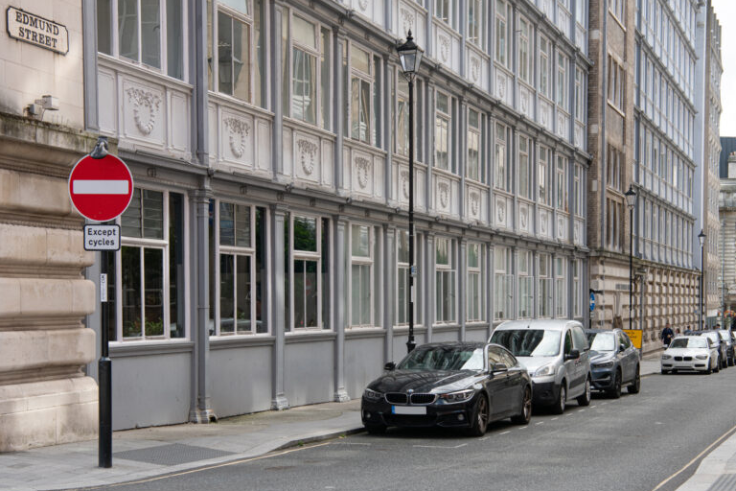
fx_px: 1329
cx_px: 405
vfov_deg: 20.8
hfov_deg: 30.9
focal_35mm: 65
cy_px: 330
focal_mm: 48
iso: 200
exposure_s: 1/200
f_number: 8
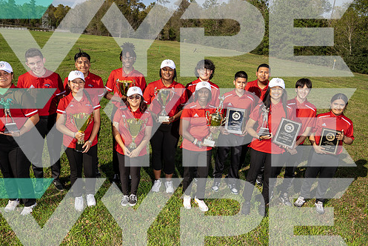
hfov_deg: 65.3
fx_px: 286
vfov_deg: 46.4
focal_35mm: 28
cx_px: 168
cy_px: 128
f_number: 8
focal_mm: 24
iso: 100
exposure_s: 1/250
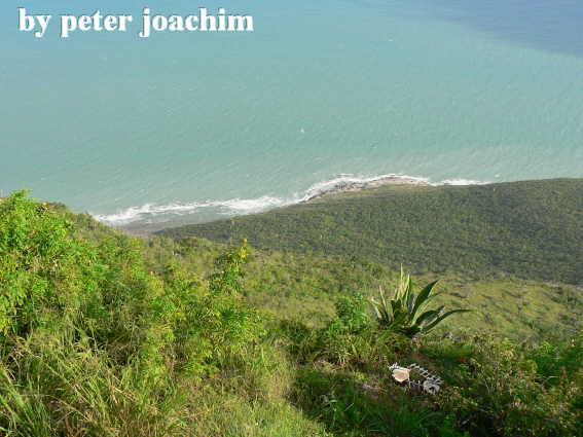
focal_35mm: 45
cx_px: 292
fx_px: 758
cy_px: 218
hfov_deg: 42.1
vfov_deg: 32.2
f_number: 4
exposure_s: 1/250
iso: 64
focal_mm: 7.7
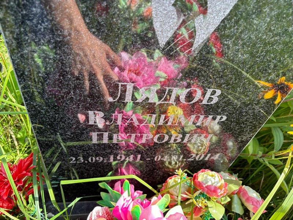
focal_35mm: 26
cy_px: 110
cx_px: 146
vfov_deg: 53.1
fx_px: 220
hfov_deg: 67.3
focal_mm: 5.96
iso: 50
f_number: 1.6
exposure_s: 1/397
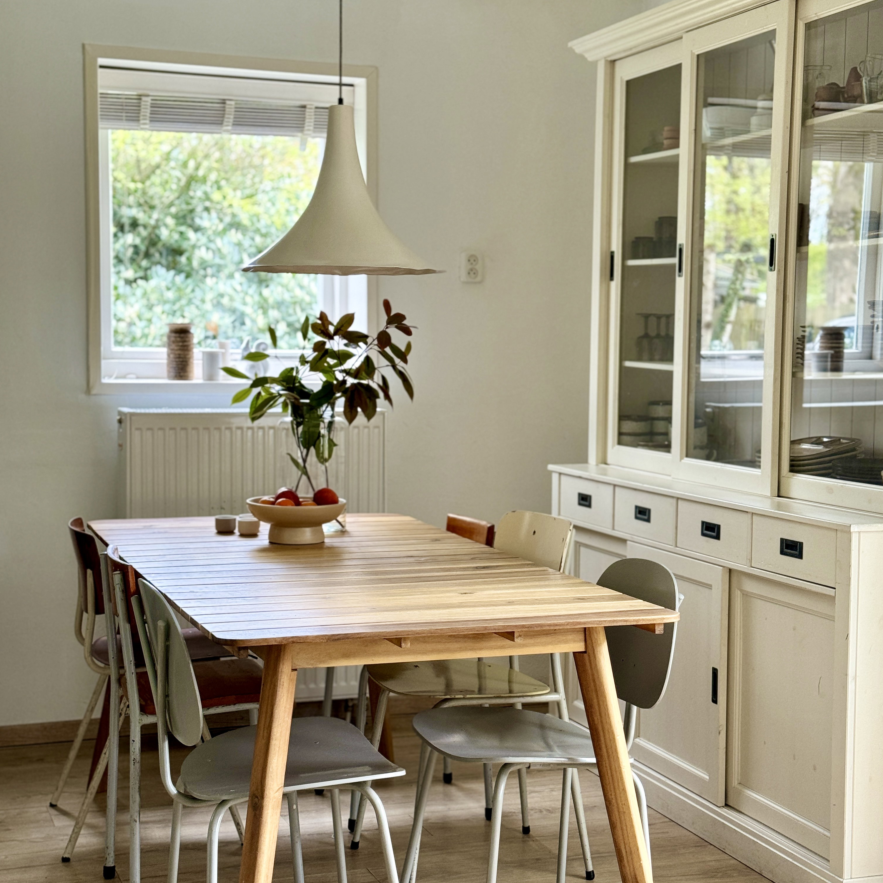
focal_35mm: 57
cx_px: 444
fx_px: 1645
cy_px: 488
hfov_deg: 30.0
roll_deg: -1.4
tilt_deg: -5.9
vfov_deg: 30.0
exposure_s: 1/60
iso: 100
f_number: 1.78
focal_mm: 6.76
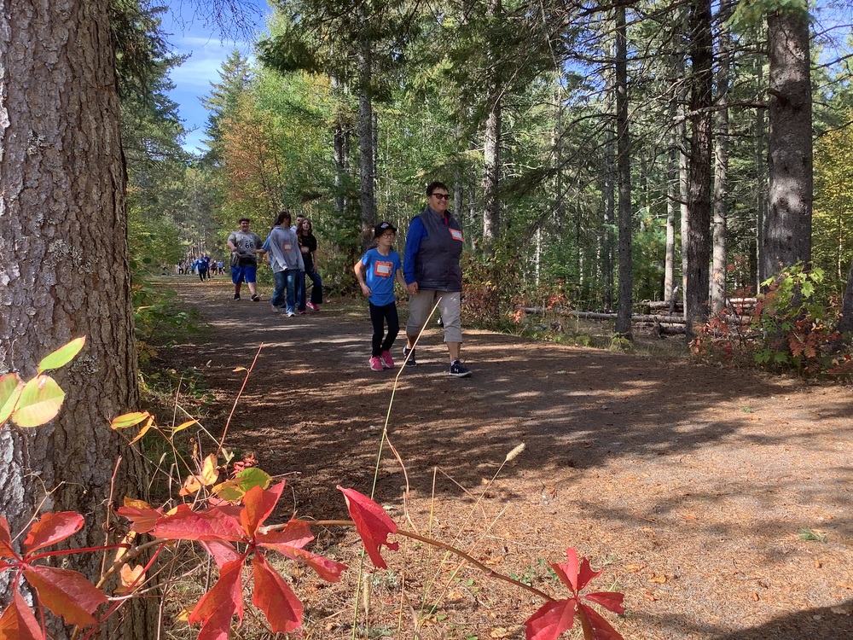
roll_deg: +2.1
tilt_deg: -5.3
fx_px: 764
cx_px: 426
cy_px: 320
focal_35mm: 31
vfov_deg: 45.4
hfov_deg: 58.4
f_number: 2.4
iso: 25
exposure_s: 1/141
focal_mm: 3.3
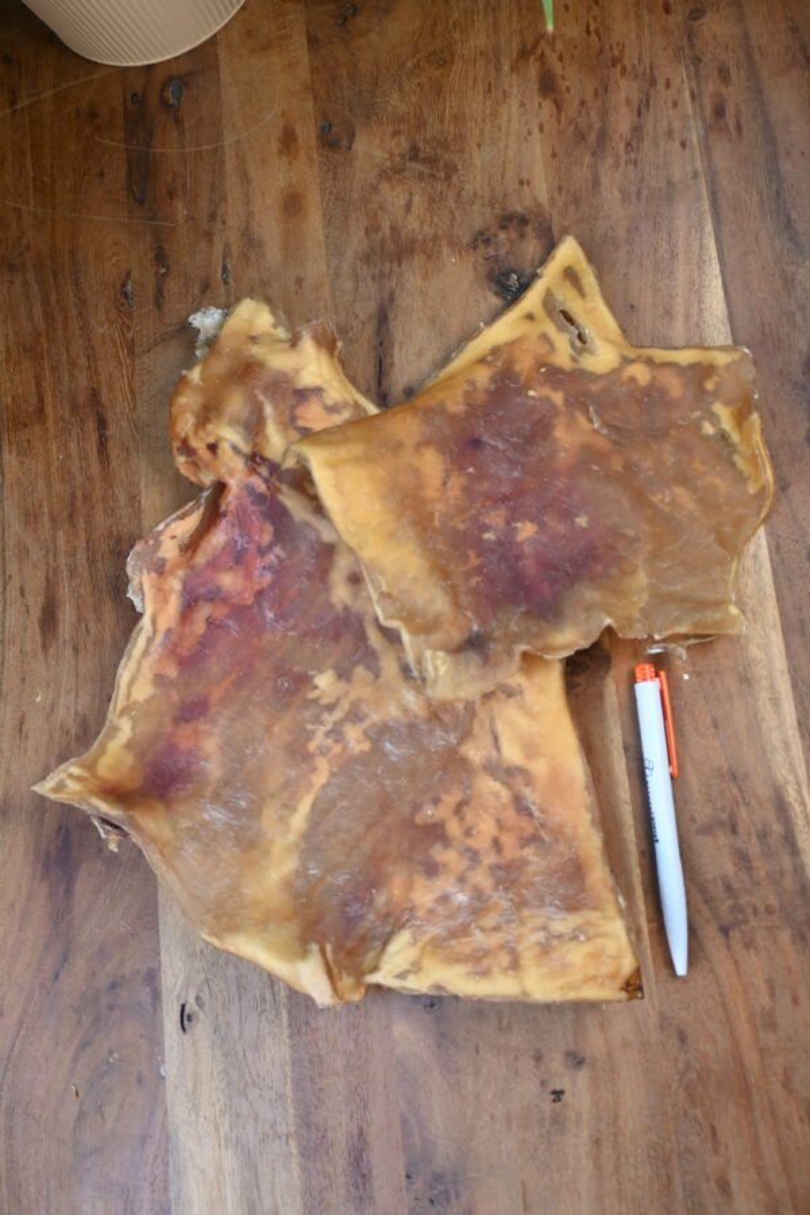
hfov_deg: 36.9
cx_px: 405
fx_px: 1215
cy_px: 608
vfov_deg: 53.1
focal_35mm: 36
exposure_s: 1/100
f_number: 4.2
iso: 360
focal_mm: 24
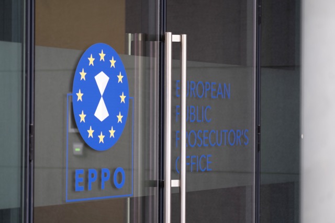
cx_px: 168
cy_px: 112
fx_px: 1256
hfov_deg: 15.2
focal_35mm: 135
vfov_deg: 10.2
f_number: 2
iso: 400
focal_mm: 90
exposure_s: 1/125
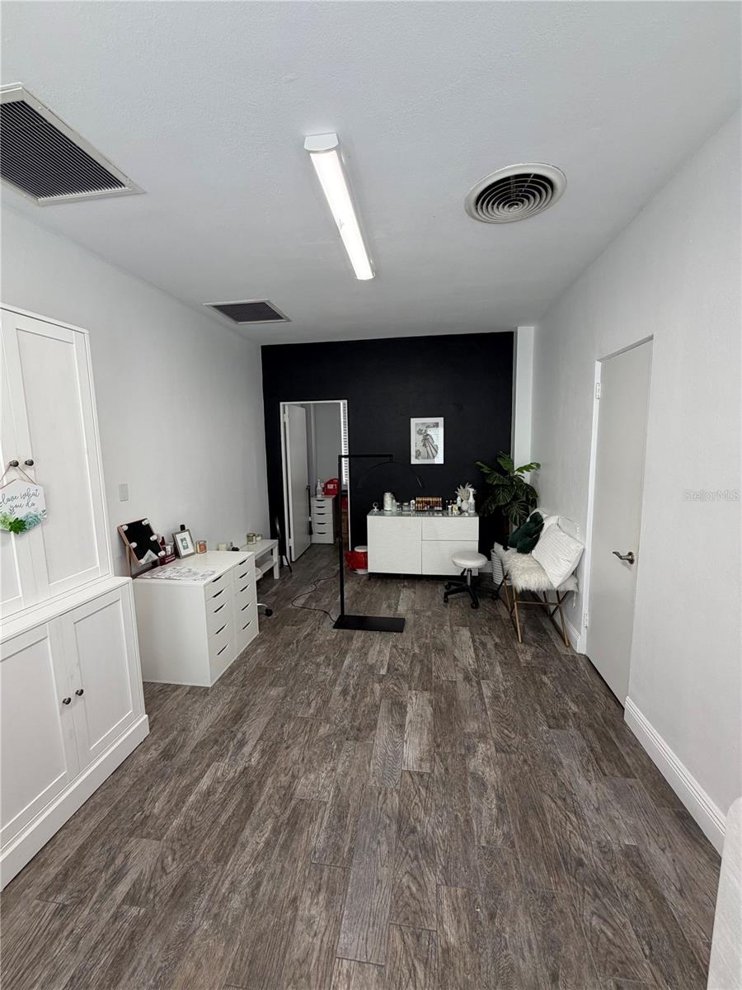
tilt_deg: -6.6
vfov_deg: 102.1
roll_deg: +1.4
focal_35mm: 14
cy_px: 495
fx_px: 400
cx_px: 371
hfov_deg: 85.7
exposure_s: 1/120
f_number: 2.2
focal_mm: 2.22
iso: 100
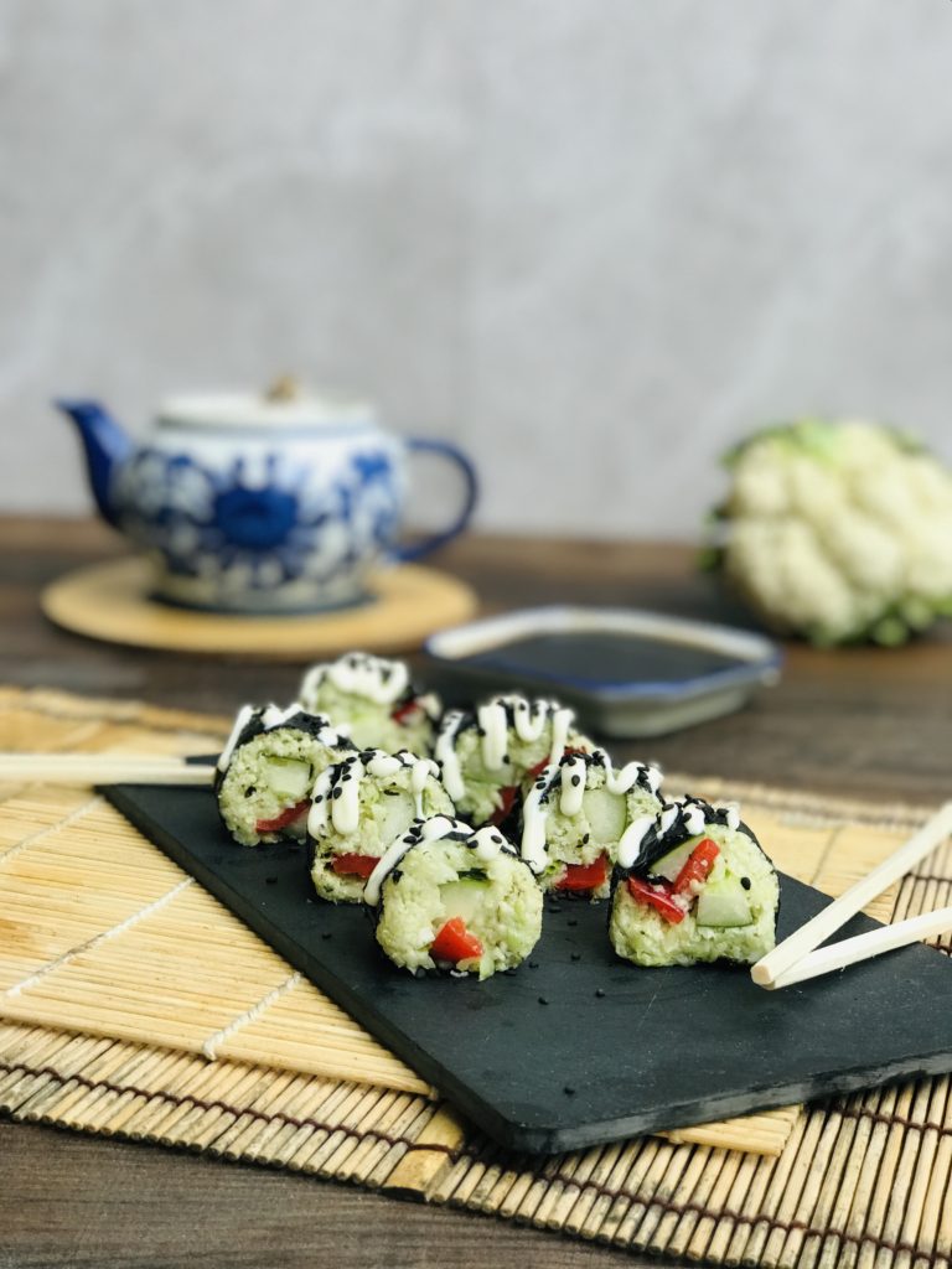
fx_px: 2090
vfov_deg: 33.8
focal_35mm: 57
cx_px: 476
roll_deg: -1.4
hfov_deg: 25.7
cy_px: 634
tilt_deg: -12.6
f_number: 2.8
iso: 32
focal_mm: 6.6
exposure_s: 1/60
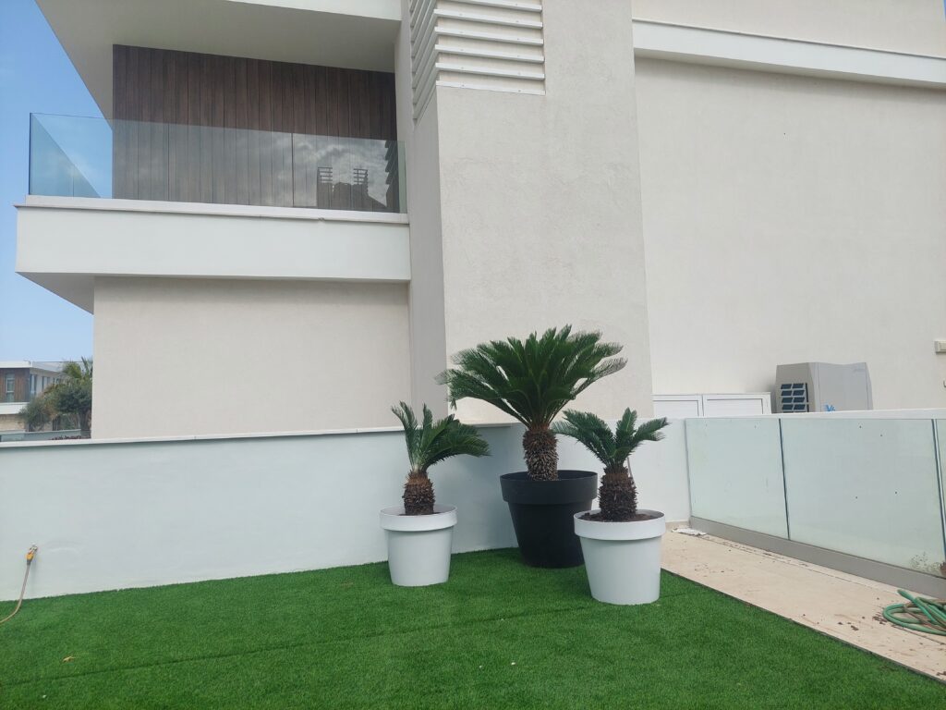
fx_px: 683
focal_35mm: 25
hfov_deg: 69.4
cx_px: 473
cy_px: 355
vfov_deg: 54.9
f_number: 1.8
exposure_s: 1/1360
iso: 40
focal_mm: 5.23
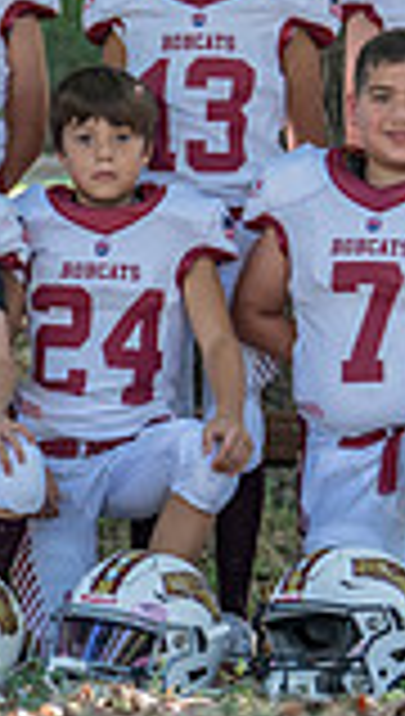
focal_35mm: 271
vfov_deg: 7.9
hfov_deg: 4.4
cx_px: -408
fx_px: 5149
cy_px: 189
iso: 320
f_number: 2.8
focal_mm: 70
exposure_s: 1/320
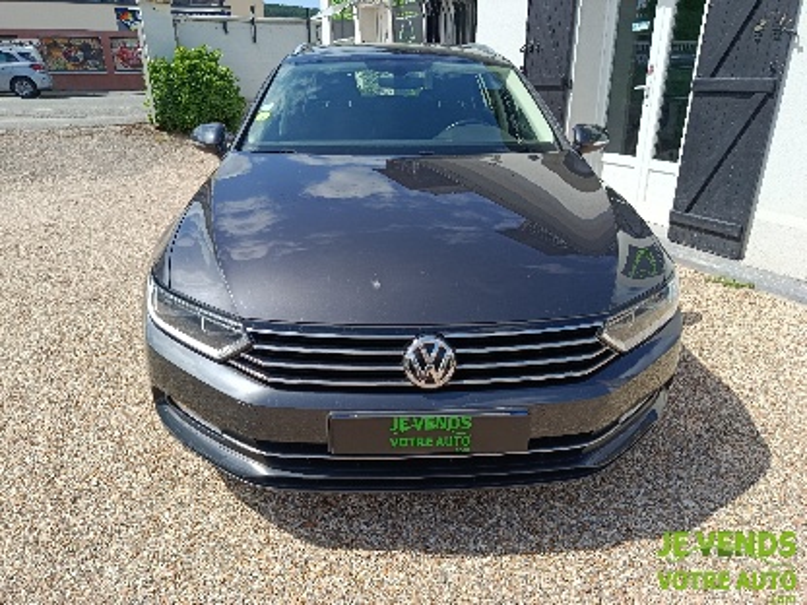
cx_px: 404
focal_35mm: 24
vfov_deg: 56.8
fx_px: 560
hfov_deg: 71.6
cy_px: 302
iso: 53
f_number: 1.7
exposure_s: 1/483
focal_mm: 5.24
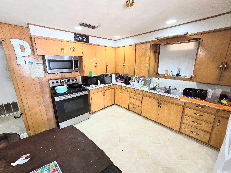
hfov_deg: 106.2
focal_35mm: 13
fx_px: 87
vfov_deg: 89.9
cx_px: 116
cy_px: 86
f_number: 2.2
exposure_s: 1/60
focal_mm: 2.2
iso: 500
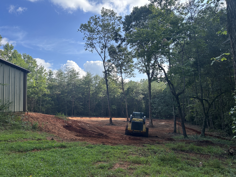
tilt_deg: +5.0
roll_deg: +3.2
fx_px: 177
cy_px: 88
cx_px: 118
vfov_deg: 53.1
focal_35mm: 26
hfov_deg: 67.3
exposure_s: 1/1751
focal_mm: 5.7
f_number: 1.5
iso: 50
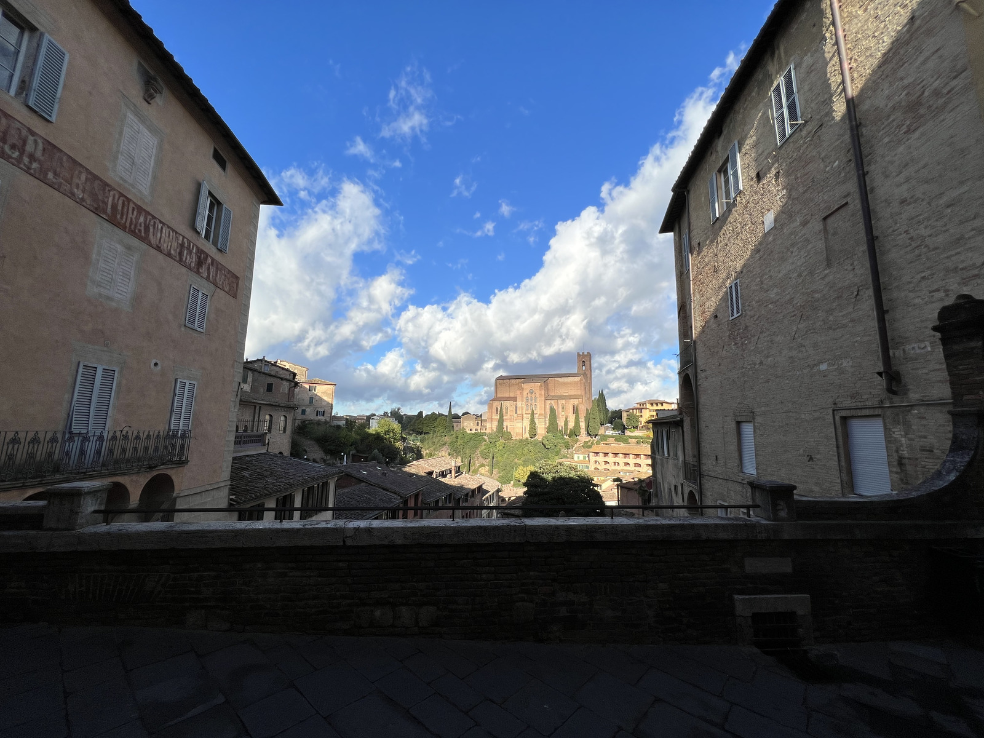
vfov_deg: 89.9
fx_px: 370
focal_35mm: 13
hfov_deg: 106.2
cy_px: 369
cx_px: 492
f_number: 1.8
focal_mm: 1.57
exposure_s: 1/2137
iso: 32
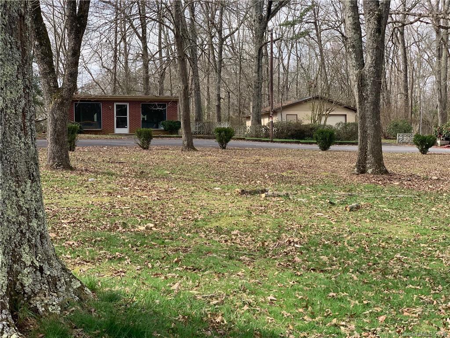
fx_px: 676
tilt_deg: -1.6
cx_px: 225
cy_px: 169
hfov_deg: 36.8
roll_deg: -0.3
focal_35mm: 52
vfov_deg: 28.0
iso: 16
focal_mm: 6
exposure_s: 1/345
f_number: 2.4
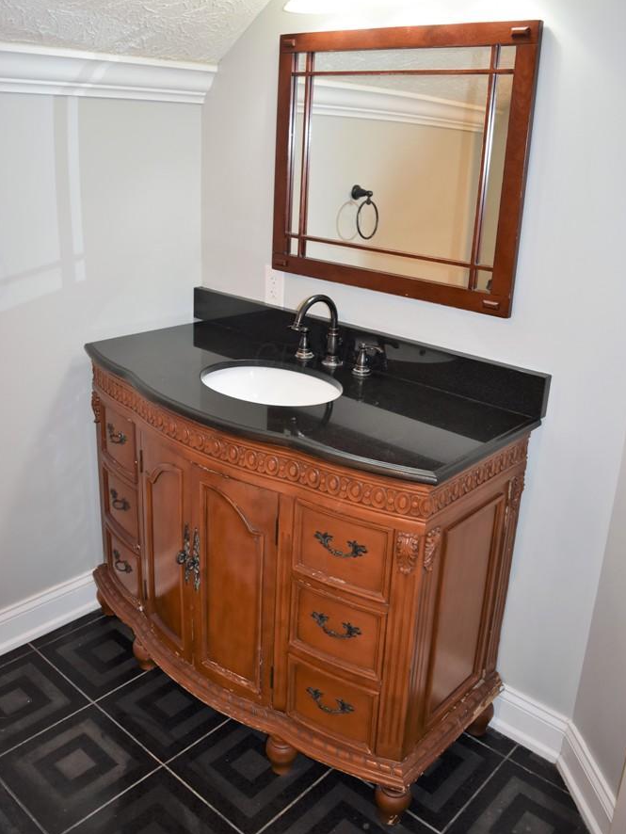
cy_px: 356
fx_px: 723
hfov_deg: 46.8
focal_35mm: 30
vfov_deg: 59.7
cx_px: 318
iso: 900
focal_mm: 18
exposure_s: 1/60
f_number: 4
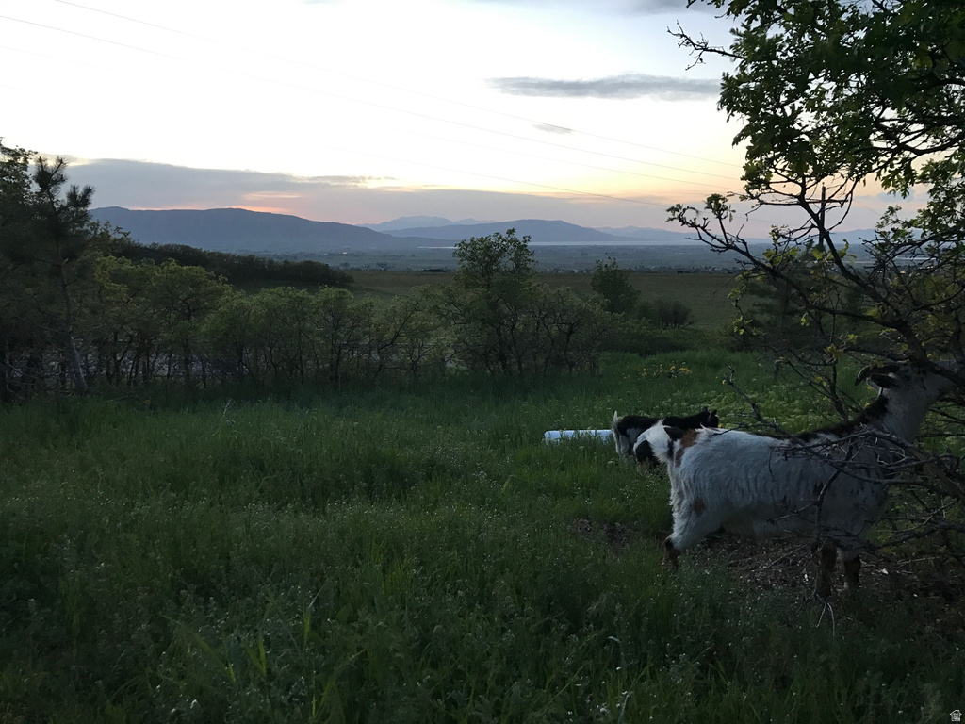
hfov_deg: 63.4
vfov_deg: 49.7
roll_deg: -0.5
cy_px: 362
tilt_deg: -8.7
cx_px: 482
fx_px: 781
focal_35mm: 28
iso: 40
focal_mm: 3.99
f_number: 1.8
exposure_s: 1/20
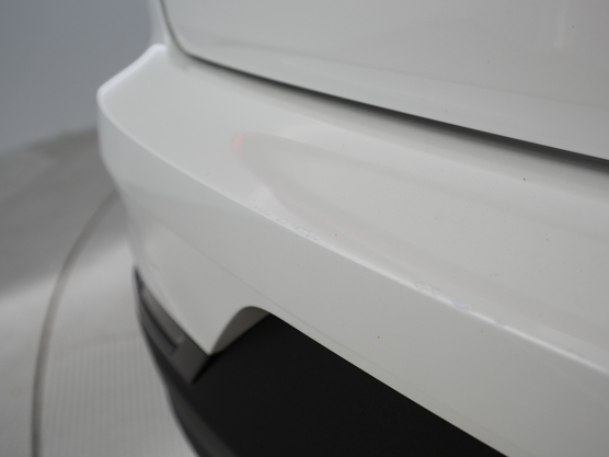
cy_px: 231
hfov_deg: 58.2
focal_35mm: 31
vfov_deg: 45.4
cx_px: 342
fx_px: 545
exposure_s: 1/100
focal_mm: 28
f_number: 4.5
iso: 640
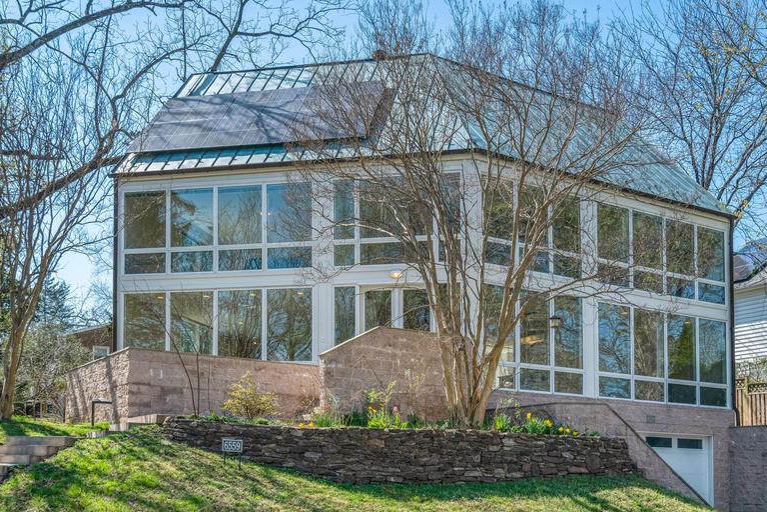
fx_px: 852
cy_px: 326
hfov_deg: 48.4
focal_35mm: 40
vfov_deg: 33.2
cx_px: 340
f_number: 8
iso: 1250
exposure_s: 1/2000
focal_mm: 30
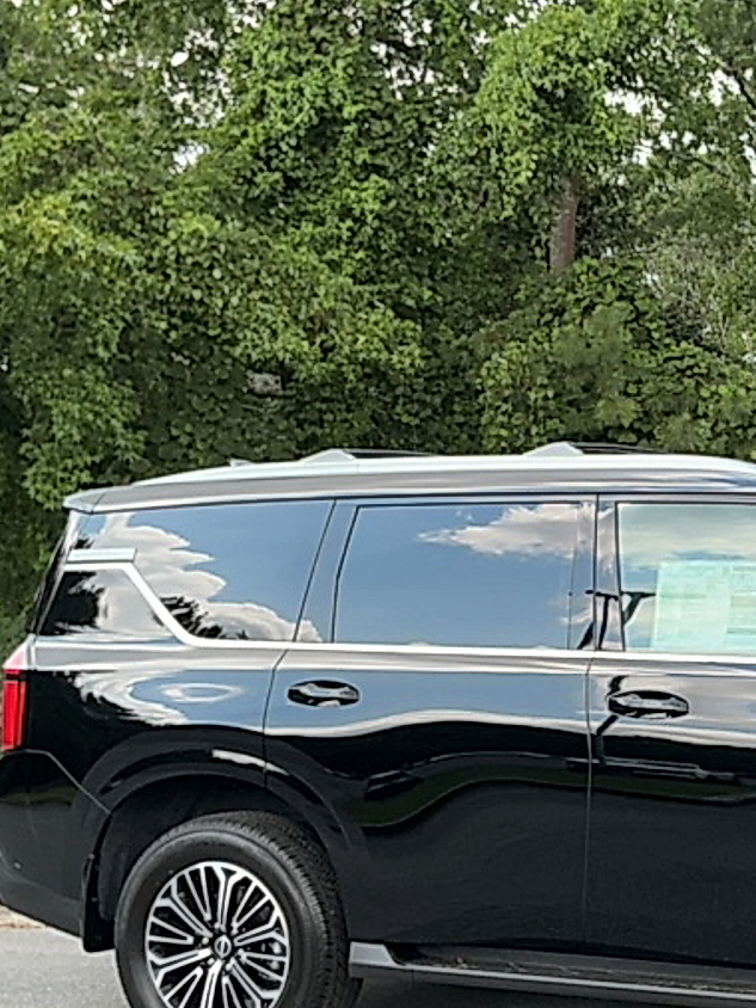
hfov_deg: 25.2
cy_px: 681
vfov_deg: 34.6
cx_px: 766
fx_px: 1602
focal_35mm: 55
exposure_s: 1/236
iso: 20
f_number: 1.8
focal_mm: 3
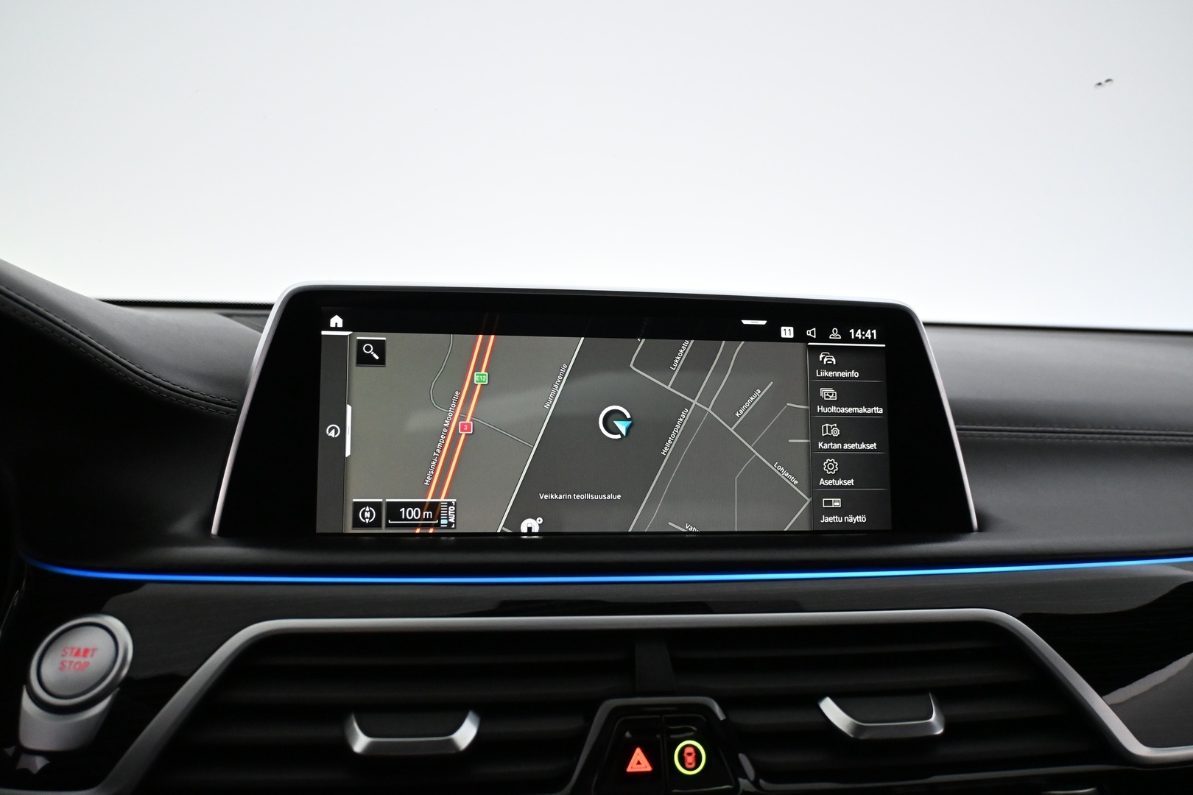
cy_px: 398
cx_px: 596
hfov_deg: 59.5
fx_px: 1044
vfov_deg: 41.7
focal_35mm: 32
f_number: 4
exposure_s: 1/100
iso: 3200
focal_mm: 21
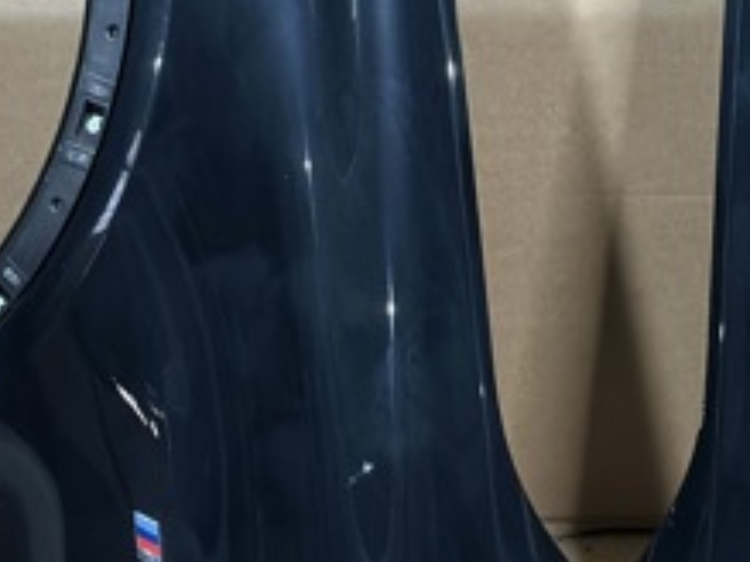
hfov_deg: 14.0
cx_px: 613
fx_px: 3032
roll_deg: +0.8
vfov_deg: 10.5
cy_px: 39
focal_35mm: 140
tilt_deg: -20.5
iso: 320
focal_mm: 6.86
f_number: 1.78
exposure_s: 1/50
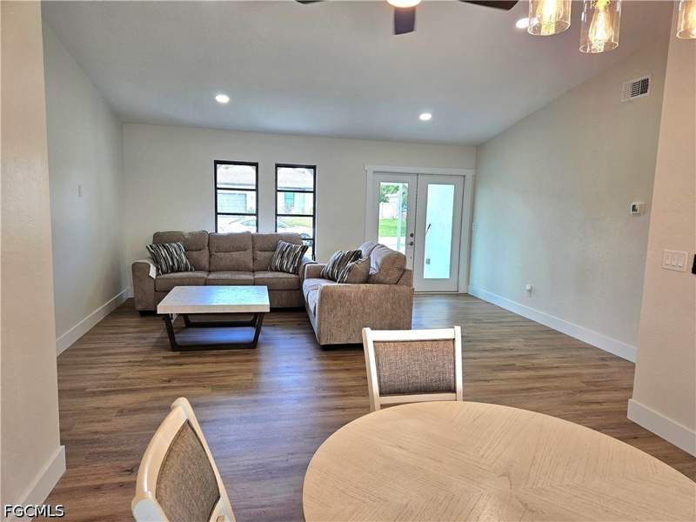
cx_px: 348
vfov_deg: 58.9
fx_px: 462
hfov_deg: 73.9
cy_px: 261
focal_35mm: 23
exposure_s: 1/120
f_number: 1.8
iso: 50
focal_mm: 5.4
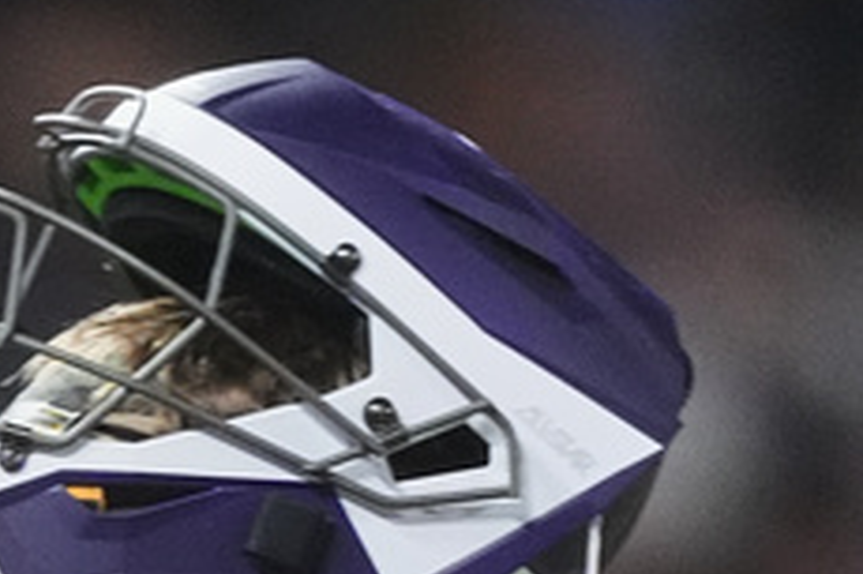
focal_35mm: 2672
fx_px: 64006
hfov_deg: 0.8
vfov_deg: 0.5
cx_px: -293
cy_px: 1253
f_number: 4
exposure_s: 1/500
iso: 6400
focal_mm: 600
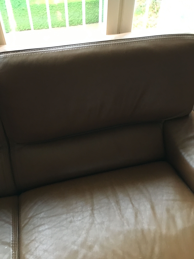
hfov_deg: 48.2
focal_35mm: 29
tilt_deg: -45.7
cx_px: 97
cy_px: 130
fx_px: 217
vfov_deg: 61.7
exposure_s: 1/17
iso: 250
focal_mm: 4.15
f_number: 2.2
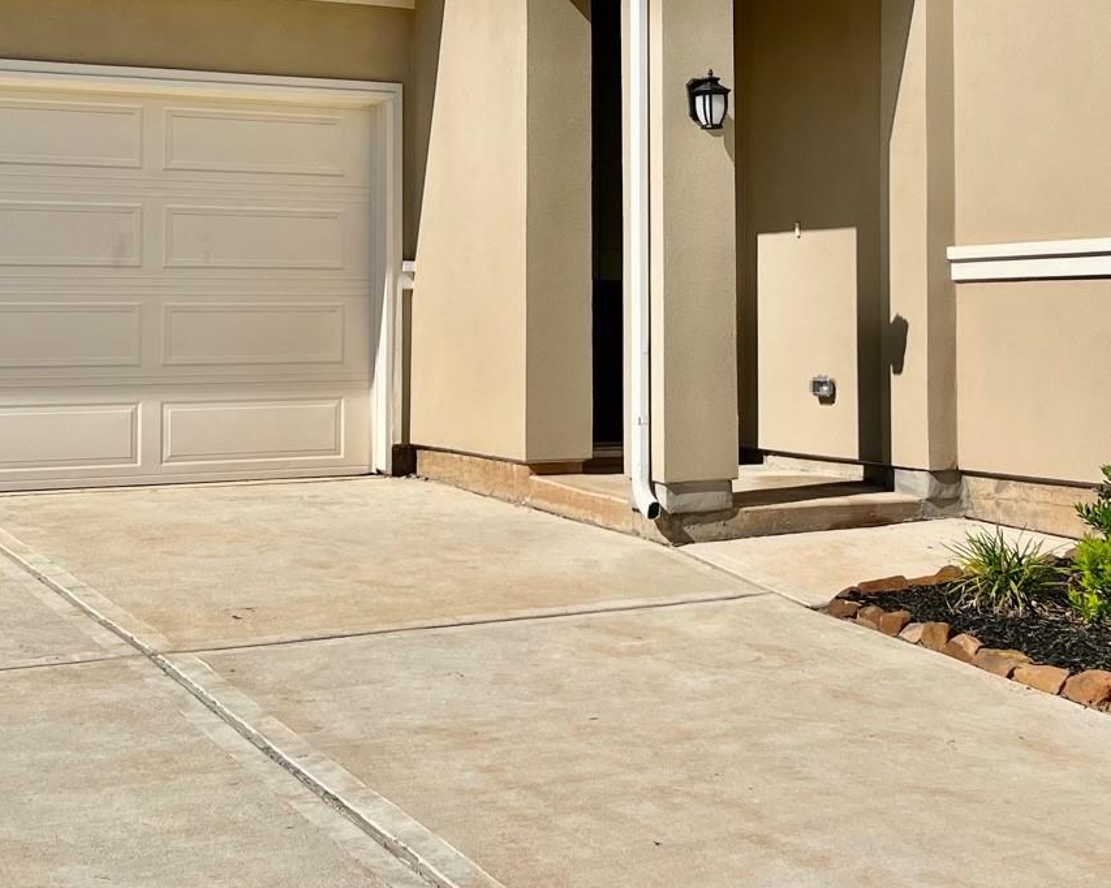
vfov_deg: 25.1
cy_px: 237
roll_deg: +0.3
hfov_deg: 31.4
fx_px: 1972
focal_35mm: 60
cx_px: 590
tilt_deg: +1.7
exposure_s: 1/8000
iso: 50
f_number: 1.5
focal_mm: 5.7
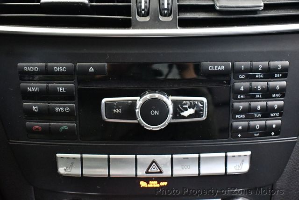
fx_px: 416
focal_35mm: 50
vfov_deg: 27.0
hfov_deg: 39.6
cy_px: 100
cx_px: 150
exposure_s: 1/60
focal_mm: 25
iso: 8000
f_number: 4
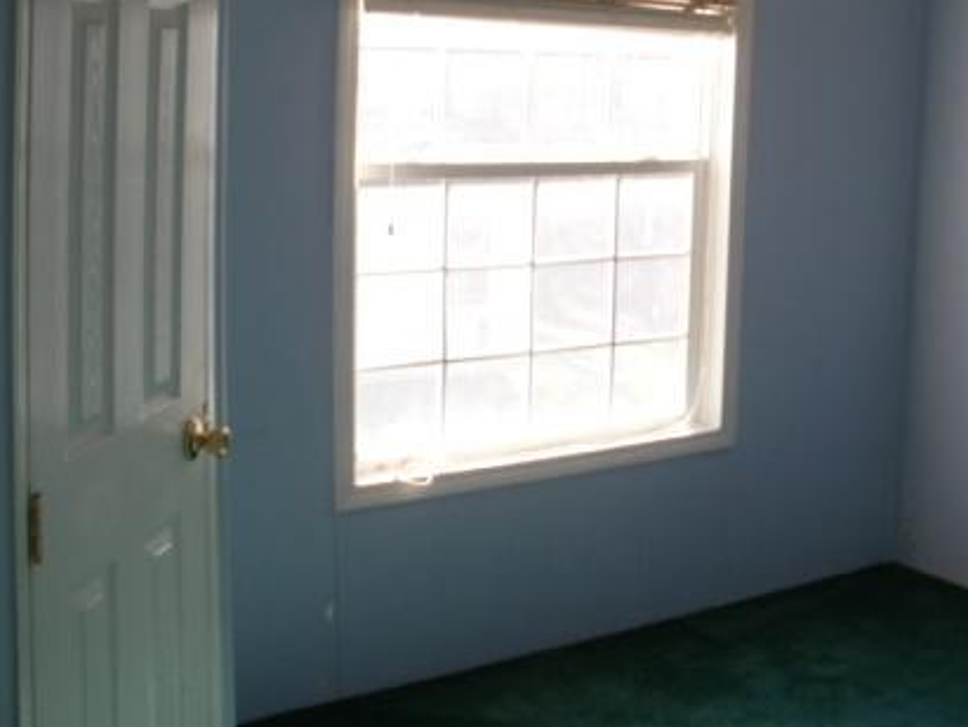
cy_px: 254
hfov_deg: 33.5
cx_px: 747
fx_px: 1567
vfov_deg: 26.0
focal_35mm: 56
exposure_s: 1/60
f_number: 3.5
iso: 100
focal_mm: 6.3
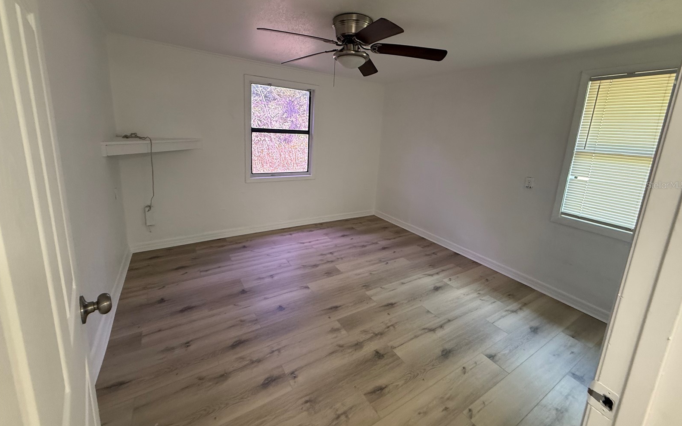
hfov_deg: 101.5
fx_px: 279
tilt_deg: -12.0
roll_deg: -4.1
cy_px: 185
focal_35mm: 15
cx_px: 343
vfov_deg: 74.4
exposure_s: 1/60
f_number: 2.2
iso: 200
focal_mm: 2.22
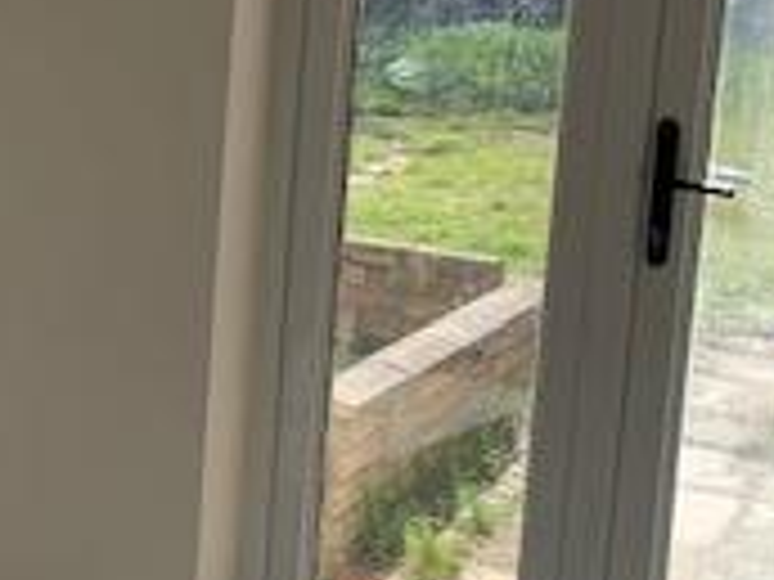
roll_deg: -3.0
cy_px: 144
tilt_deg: -6.6
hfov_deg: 18.4
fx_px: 2169
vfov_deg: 15.2
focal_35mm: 97
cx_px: -315
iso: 25
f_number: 1.8
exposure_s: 1/442
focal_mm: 4.25
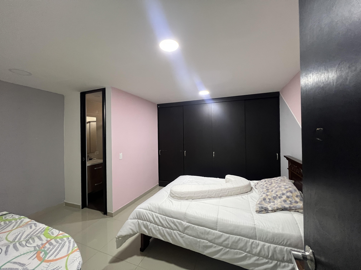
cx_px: 180
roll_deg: +1.1
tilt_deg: -0.6
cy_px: 135
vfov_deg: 89.9
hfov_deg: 106.2
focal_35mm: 13
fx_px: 136
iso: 400
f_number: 1.8
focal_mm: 1.57
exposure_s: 1/60
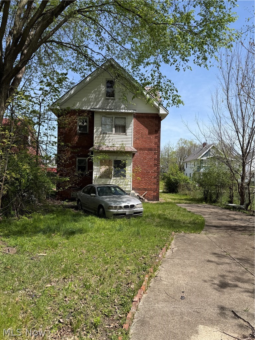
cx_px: 128
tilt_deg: +1.4
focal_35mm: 24
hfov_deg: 56.8
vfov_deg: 71.6
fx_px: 236
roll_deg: +0.3
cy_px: 170
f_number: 1.78
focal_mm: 6.76
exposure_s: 1/3425
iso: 80
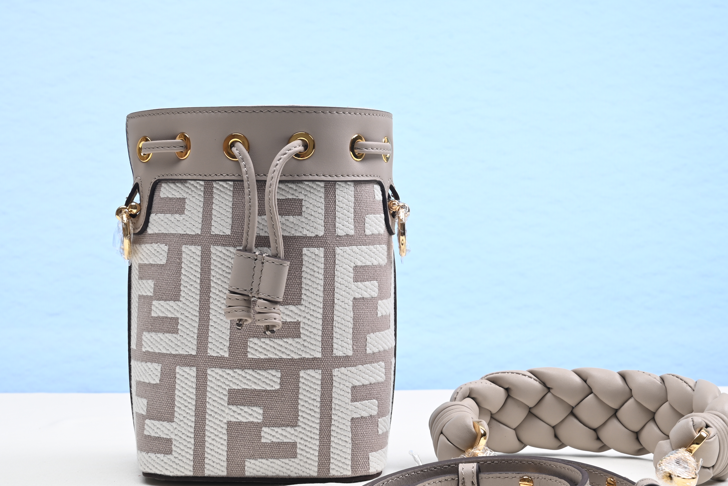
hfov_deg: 32.4
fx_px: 1254
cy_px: 204
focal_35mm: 62
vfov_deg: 21.9
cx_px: 377
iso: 100
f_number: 16
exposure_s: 1/2
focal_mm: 42
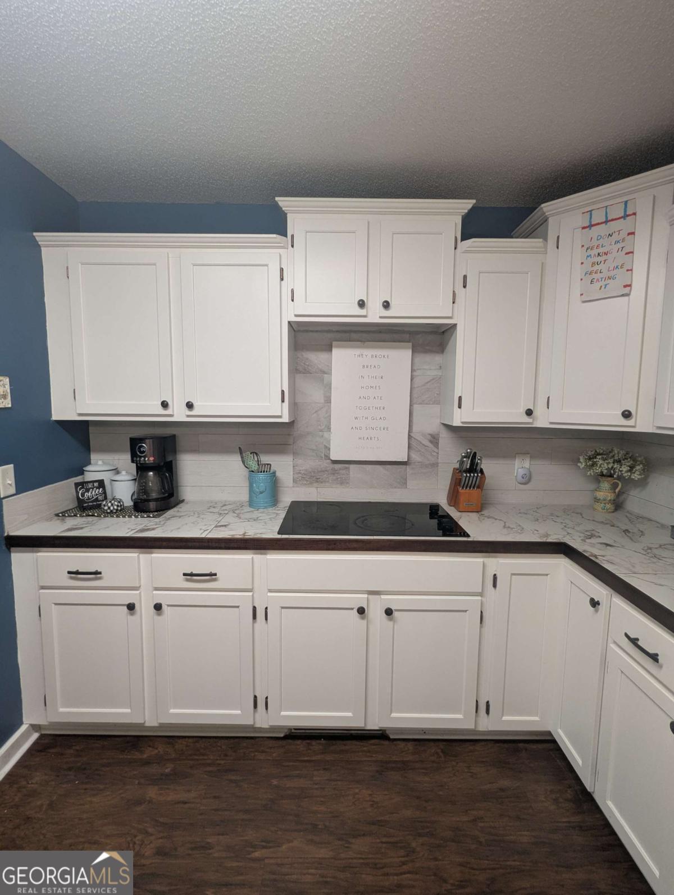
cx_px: 337
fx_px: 414
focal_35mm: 16
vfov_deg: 94.4
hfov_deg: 78.2
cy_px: 448
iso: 75
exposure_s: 1/24
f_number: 2.2
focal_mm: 2.35
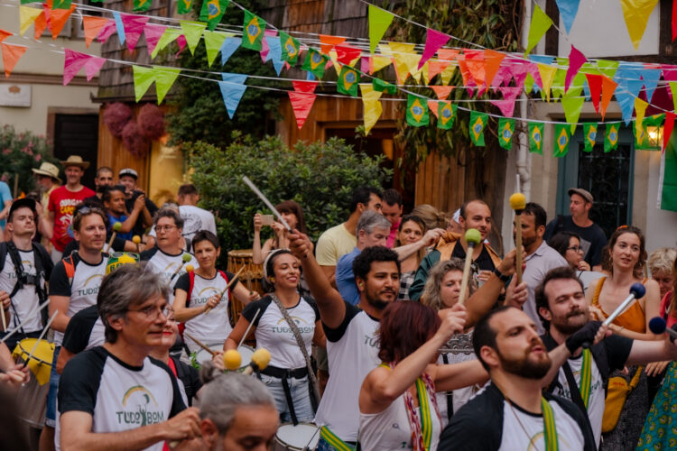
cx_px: 338
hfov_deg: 28.8
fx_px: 1316
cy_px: 226
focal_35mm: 70
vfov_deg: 19.5
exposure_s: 1/320
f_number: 4
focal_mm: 70
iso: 640
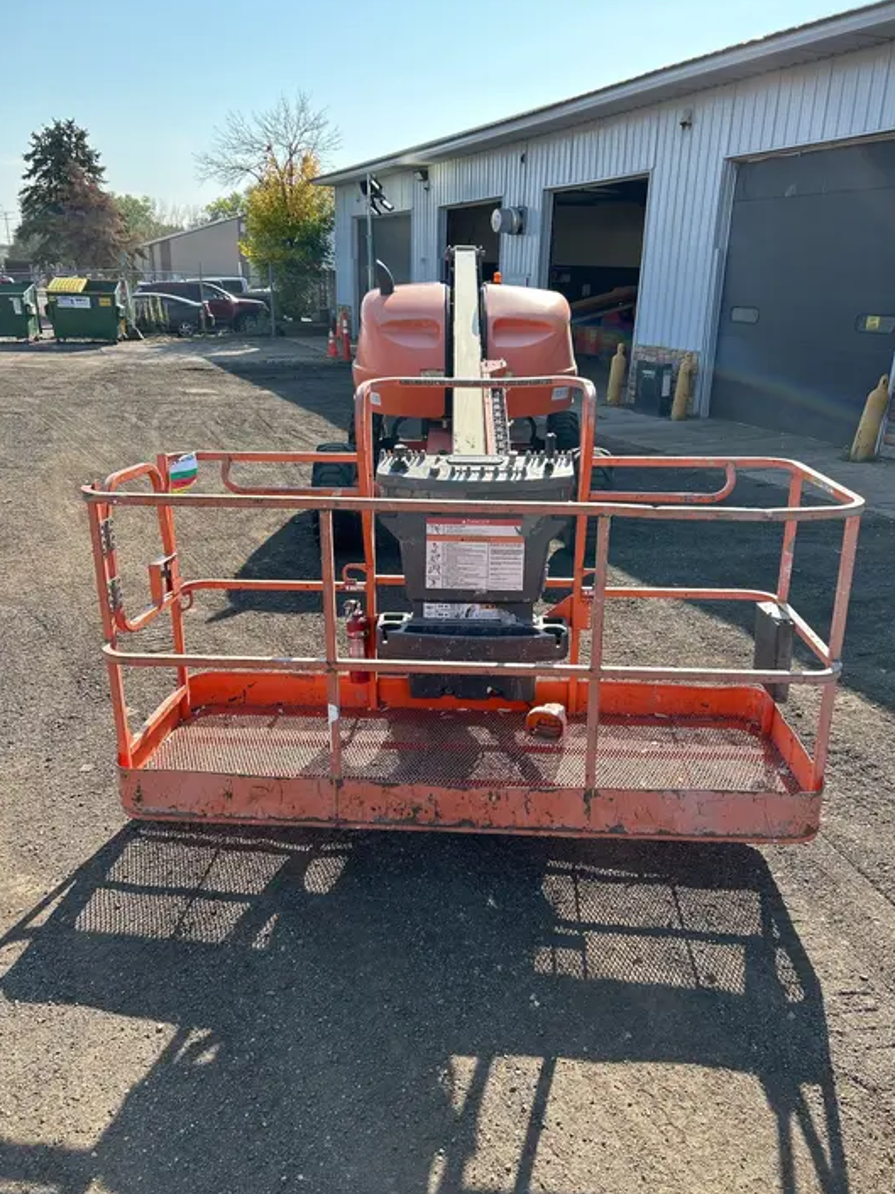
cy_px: 601
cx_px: 460
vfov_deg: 65.3
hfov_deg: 51.3
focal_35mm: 27
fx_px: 931
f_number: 1.5
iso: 50
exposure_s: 1/1511
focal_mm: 5.7
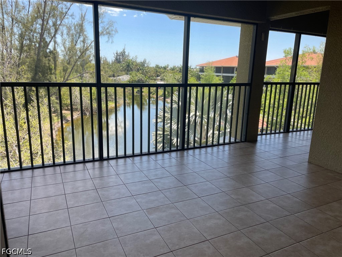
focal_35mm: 26
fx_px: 257
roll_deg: -2.6
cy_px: 128
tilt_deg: -12.9
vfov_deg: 53.1
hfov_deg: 67.3
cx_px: 171
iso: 32
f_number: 1.6
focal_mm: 4.2
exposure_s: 1/413
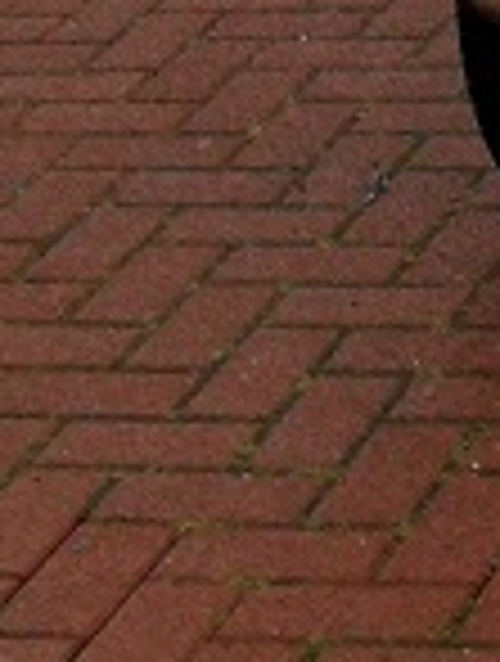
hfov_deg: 7.0
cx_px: 1541
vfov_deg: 9.7
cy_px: -617
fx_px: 3643
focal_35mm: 190
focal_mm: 6.3
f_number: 3.2
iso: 100
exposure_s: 1/350
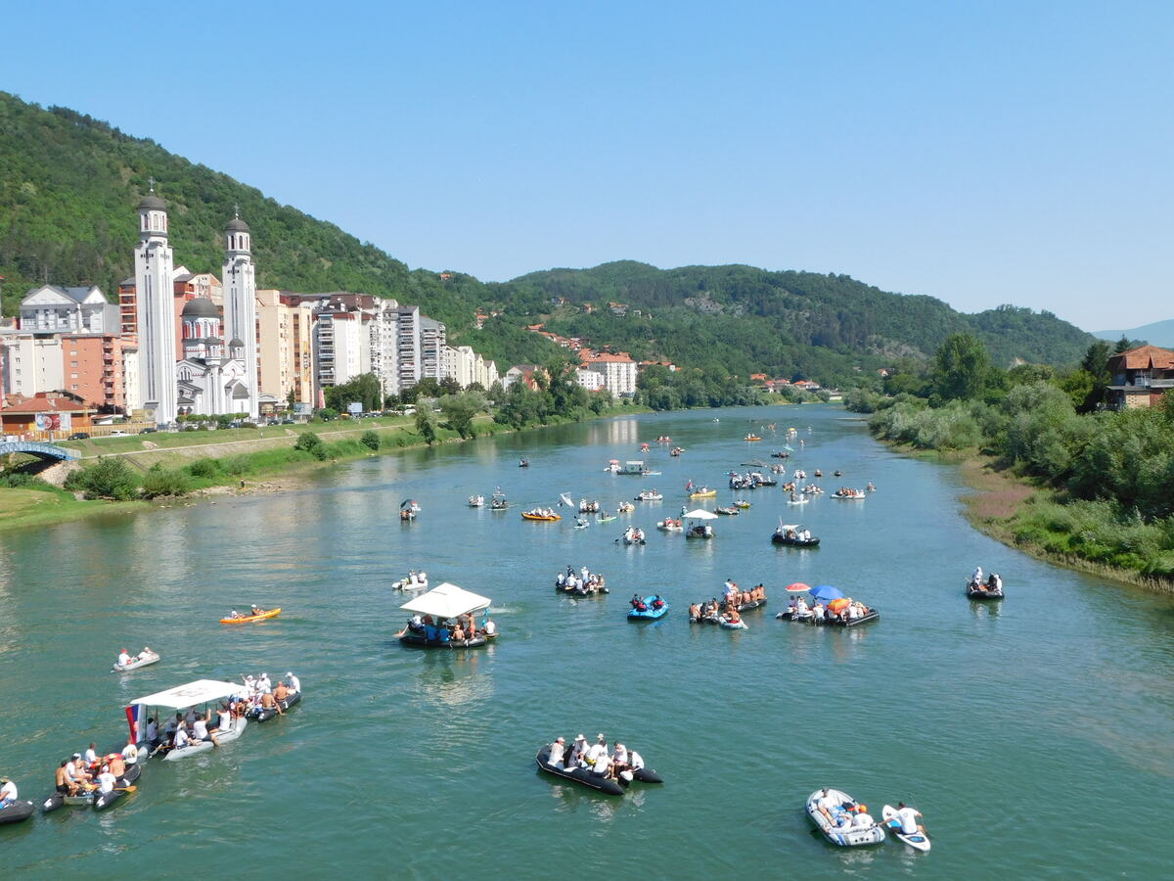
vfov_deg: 39.7
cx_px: 587
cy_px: 440
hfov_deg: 51.4
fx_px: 1221
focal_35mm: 36
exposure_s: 1/1250
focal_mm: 6.3
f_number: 3.5
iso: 125
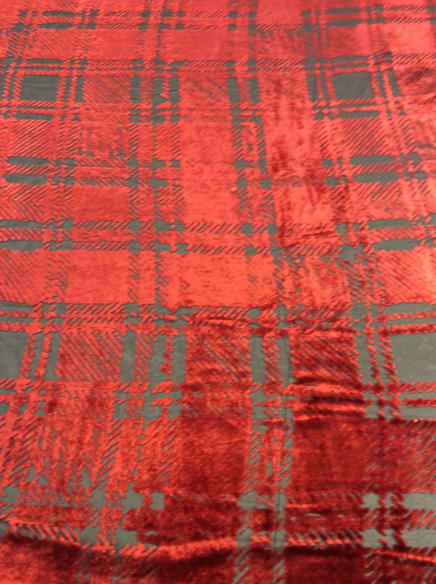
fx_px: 539
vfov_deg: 56.9
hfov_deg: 44.1
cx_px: 218
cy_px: 292
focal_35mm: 32
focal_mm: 3.3
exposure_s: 1/24
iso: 80
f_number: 2.4
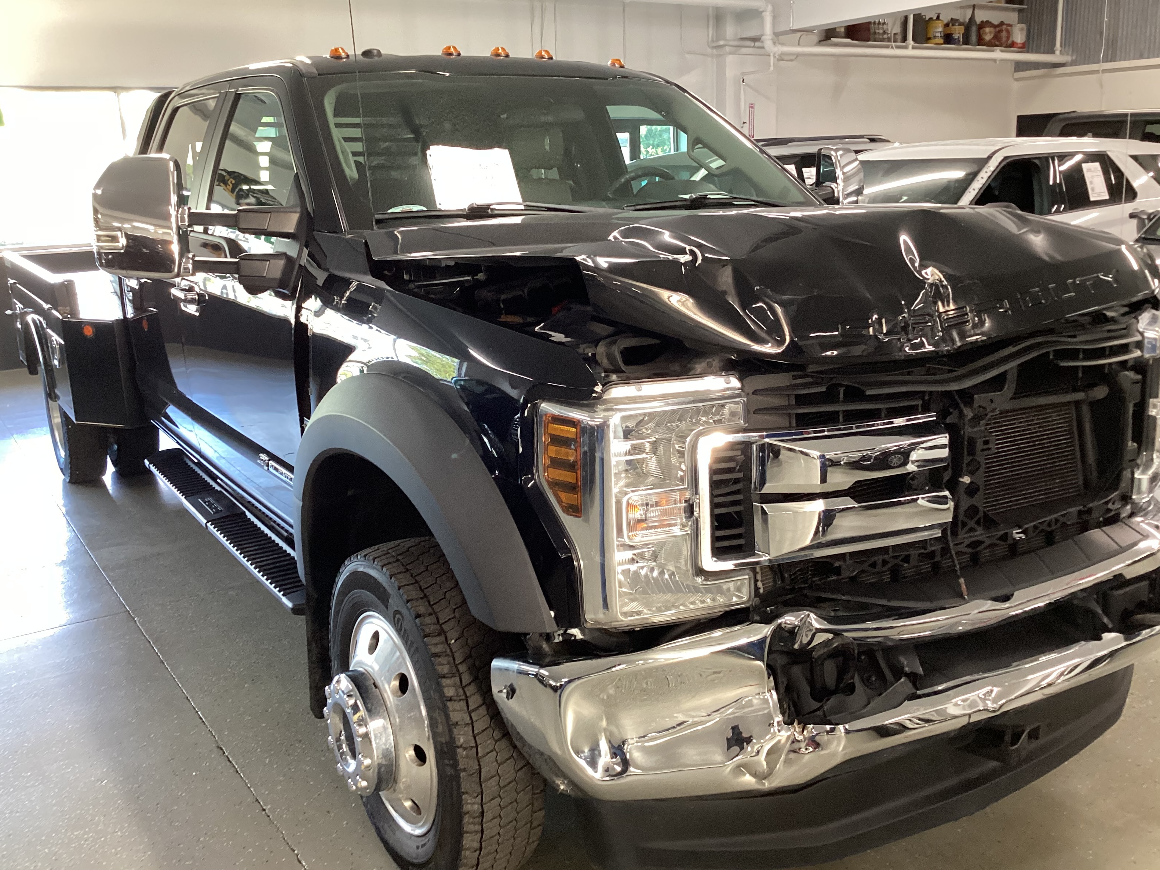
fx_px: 1072
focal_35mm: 32
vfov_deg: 44.2
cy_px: 442
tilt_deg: -14.6
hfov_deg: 56.8
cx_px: 591
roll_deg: +0.7
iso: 250
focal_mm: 3.3
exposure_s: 1/60
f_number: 2.4
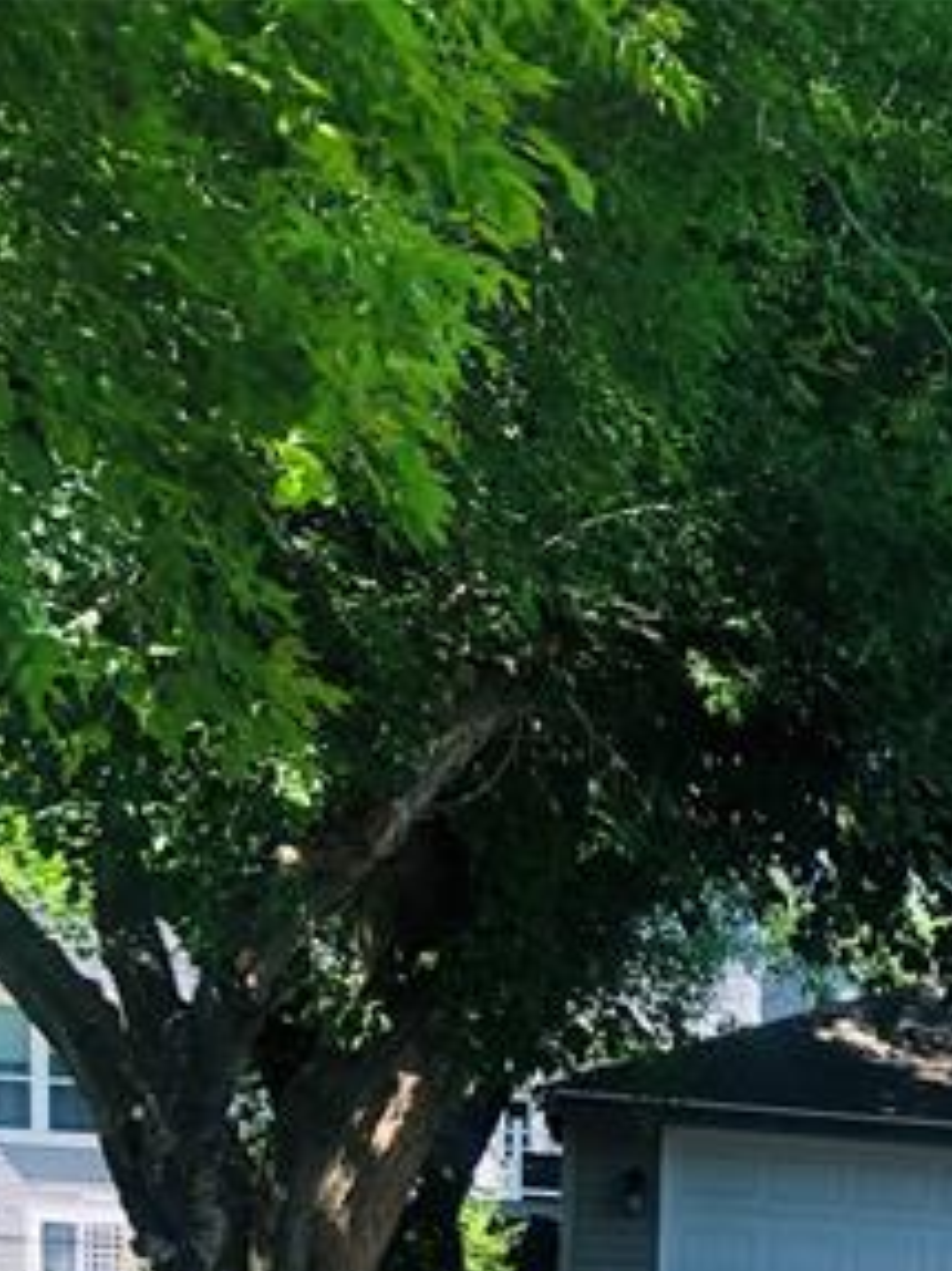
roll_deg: -3.3
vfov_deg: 22.9
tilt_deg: -6.7
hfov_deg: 18.5
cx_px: 1178
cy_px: 1696
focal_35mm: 75
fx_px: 2752
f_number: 1.8
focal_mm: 3.99
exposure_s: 1/324
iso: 20
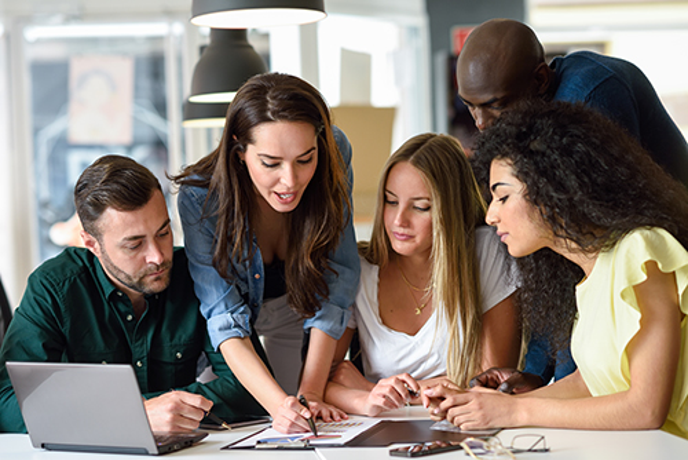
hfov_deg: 23.9
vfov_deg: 16.1
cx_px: 344
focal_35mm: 85
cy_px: 230
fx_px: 1625
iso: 800
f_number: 2.5
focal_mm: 85
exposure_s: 1/250
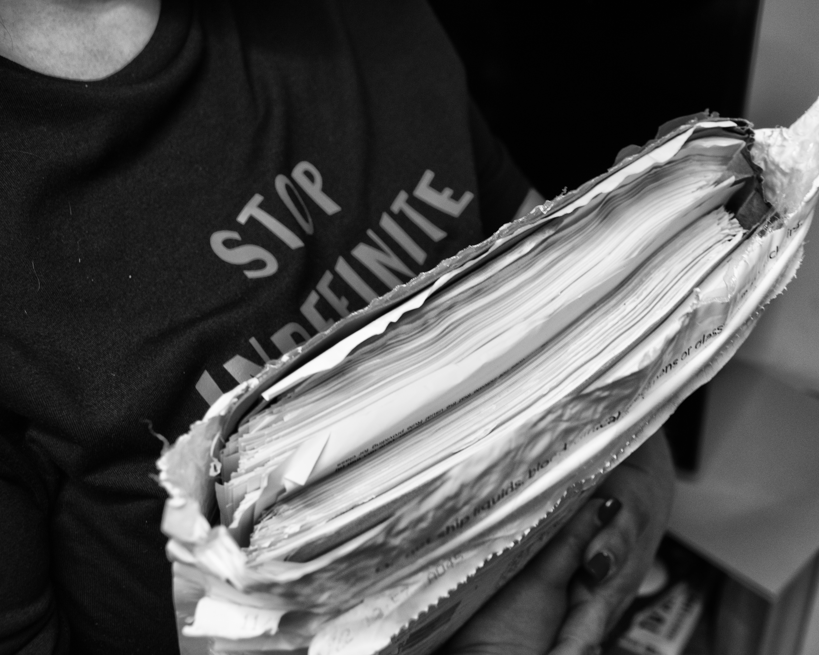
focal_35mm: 46
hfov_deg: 40.3
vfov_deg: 32.7
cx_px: 459
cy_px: 330
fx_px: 1115
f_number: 9
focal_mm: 40
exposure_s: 1/40
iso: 1600
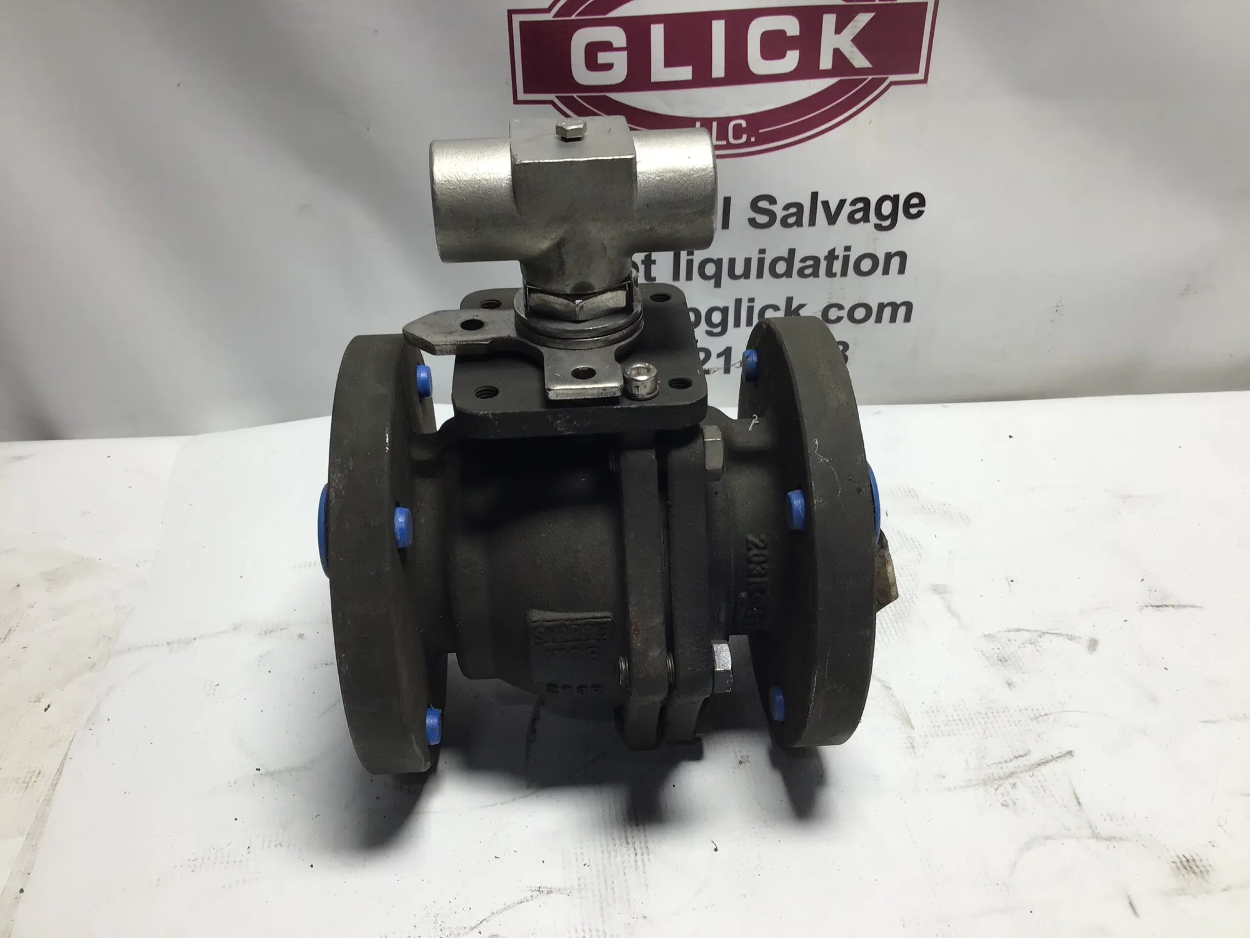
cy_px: 469
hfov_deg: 58.4
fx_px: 1119
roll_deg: -0.8
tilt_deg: -36.2
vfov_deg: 45.4
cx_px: 625
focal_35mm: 31
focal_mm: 3.3
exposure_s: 1/120
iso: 32
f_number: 2.4
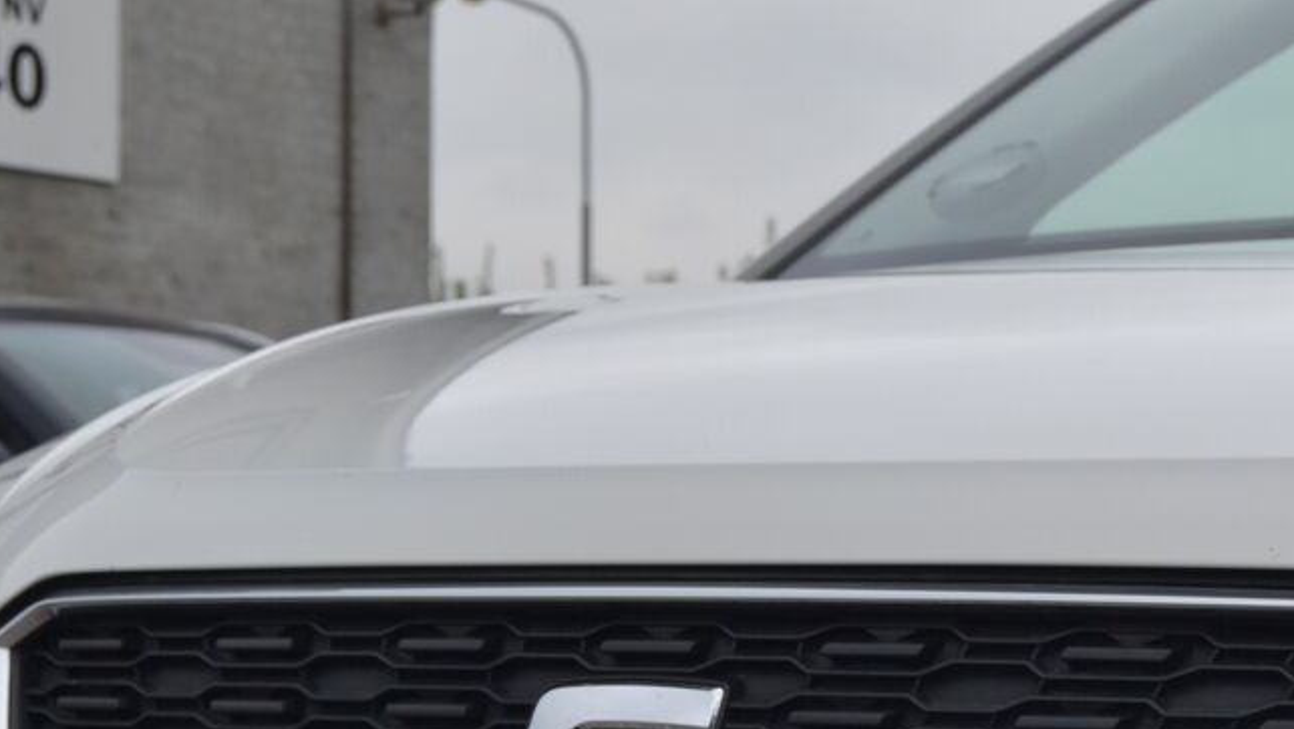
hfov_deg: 16.8
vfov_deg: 9.8
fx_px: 4187
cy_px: 900
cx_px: 1538
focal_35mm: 122
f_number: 7.1
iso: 100
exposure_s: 1/200
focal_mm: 26
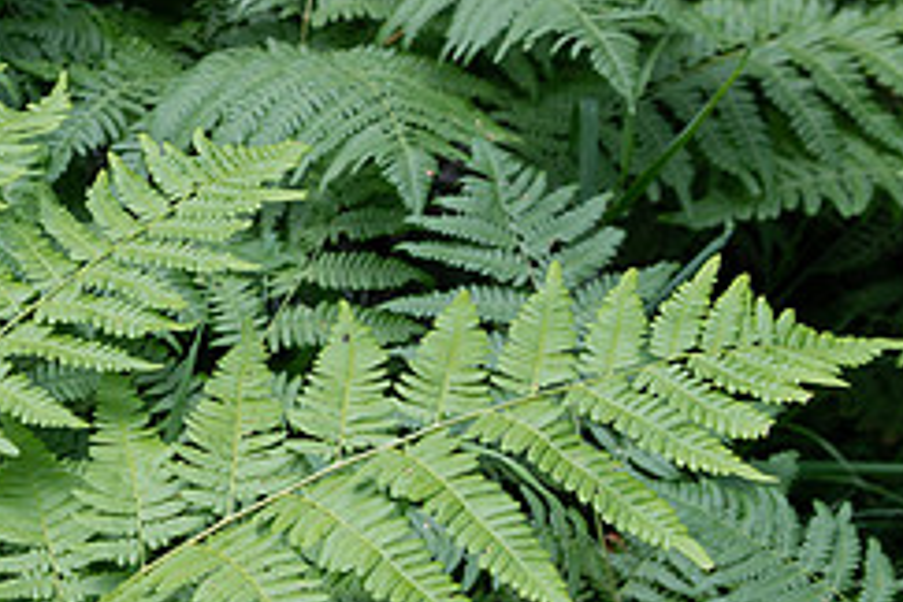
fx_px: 2333
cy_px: 444
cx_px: 11
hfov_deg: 21.2
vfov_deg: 14.7
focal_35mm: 93
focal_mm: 26
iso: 160
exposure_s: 1/200
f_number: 5.6
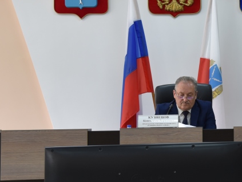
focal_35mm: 121
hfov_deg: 15.9
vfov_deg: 12.2
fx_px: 847
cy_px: 58
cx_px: 243
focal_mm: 52
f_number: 4.5
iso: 400
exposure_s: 1/80
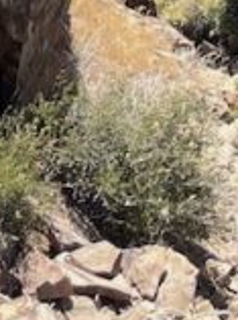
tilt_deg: -18.6
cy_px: -538
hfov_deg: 8.7
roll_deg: +0.7
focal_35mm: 170
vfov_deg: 9.7
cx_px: 75
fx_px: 1565
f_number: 1.6
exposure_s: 1/1247
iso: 32
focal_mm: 4.2
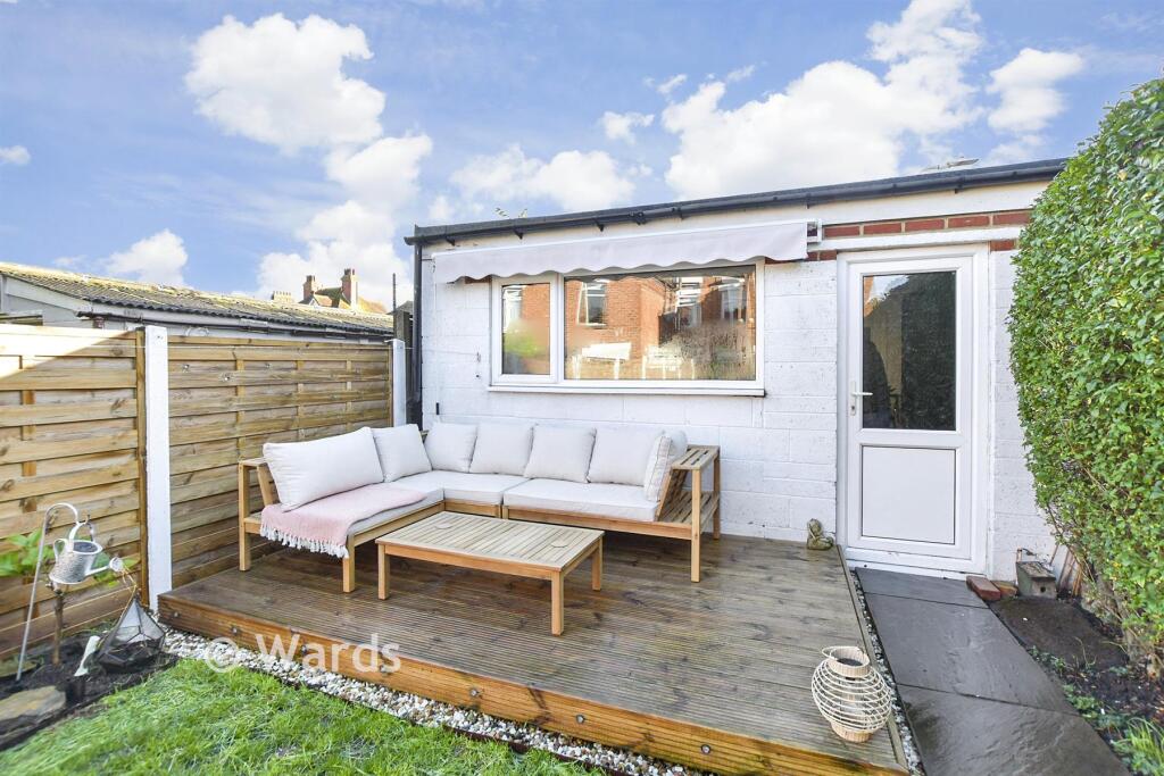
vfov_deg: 77.3
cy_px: 388
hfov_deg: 100.4
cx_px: 582
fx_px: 485
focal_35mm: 15
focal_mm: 10
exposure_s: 1/80
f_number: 6.3
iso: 160
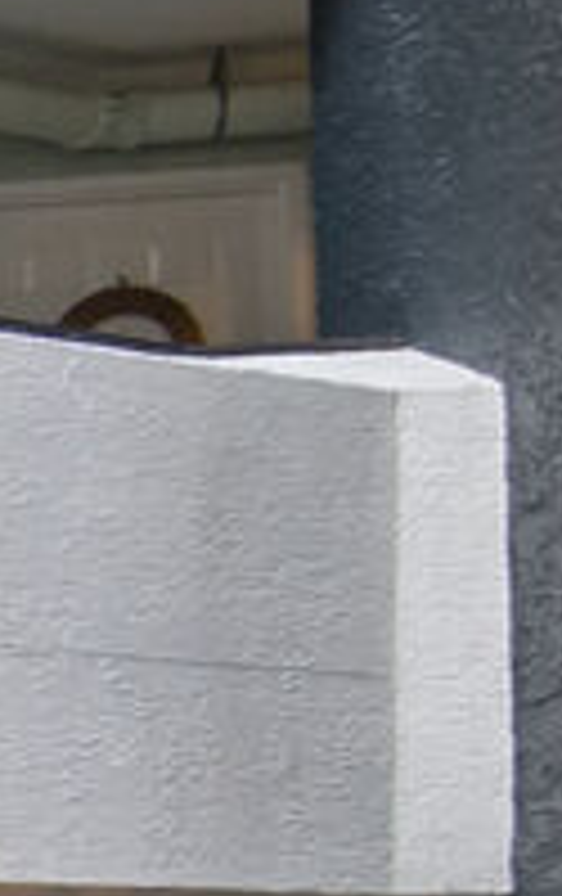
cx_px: -2635
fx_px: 3882
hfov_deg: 5.3
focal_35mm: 159
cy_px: 1090
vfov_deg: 12.8
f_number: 11
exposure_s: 1/10
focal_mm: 18
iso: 400
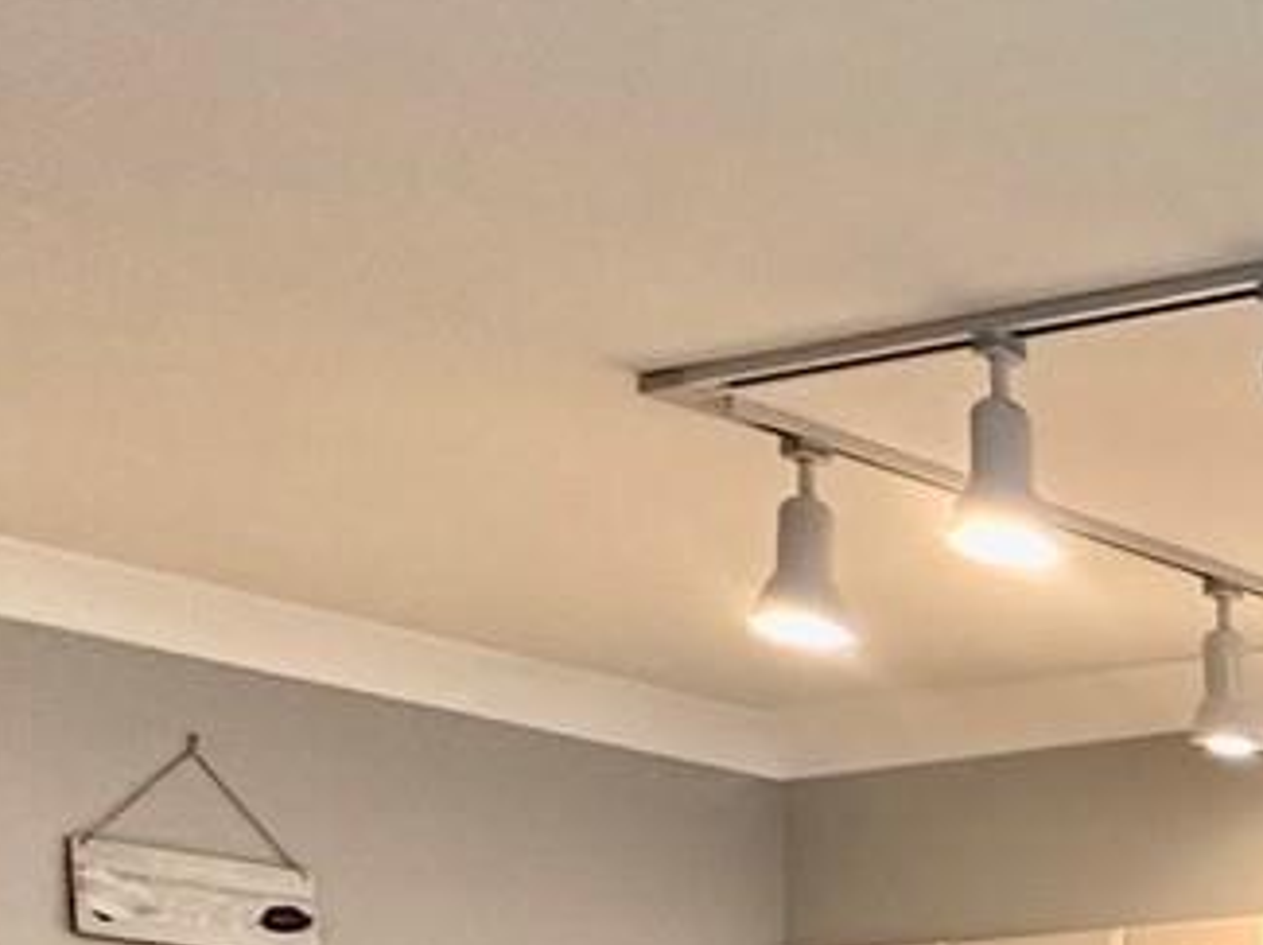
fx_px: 2515
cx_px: 2891
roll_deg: +0.3
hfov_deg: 16.1
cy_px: 1435
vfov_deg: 18.7
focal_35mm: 69
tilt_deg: -1.7
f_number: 2.2
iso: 160
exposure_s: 1/60
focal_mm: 2.22
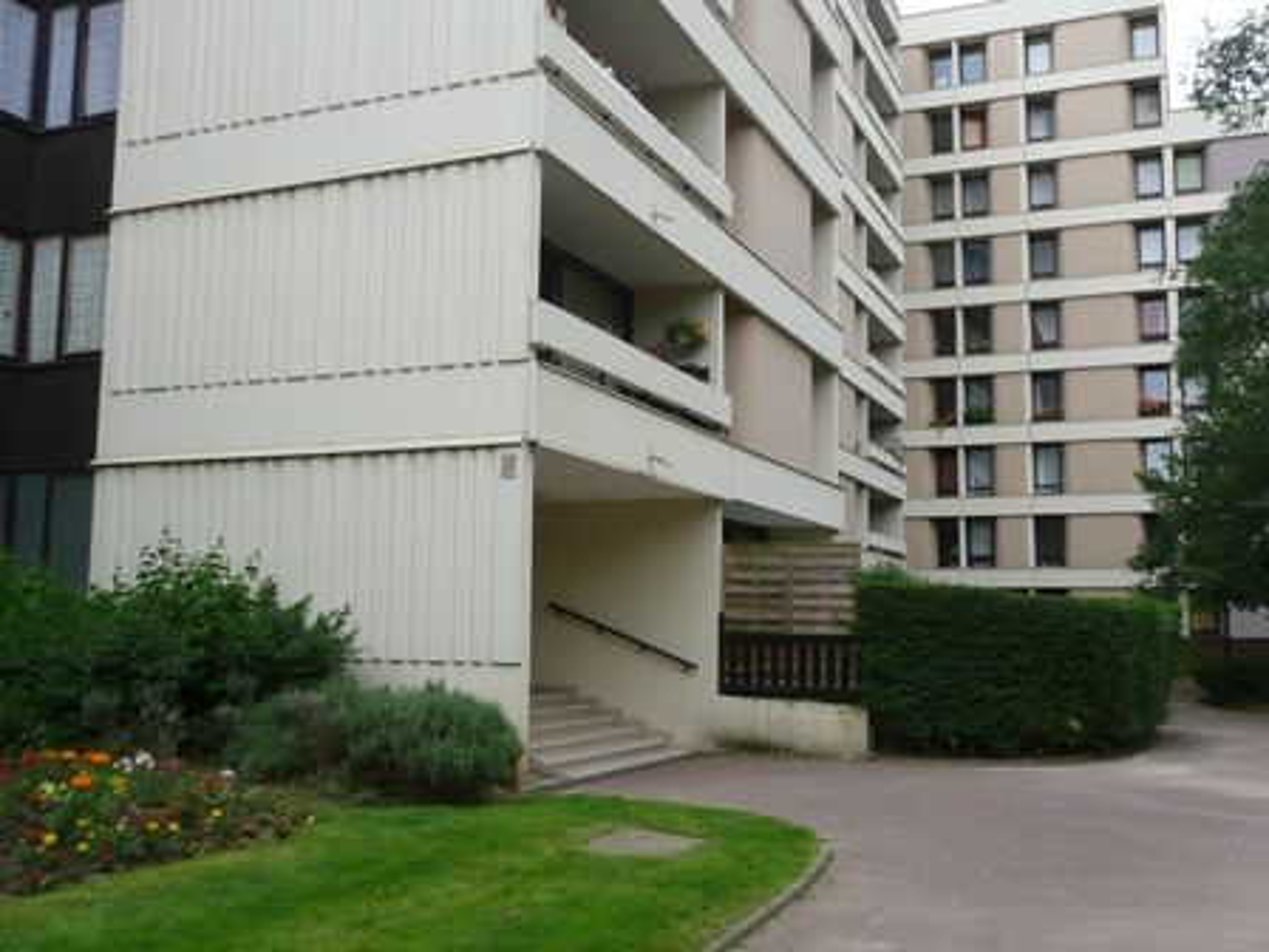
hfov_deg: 54.0
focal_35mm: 34
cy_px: 476
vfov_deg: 41.8
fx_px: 1246
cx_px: 634
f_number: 3.3
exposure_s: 1/400
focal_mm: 4.6
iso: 100
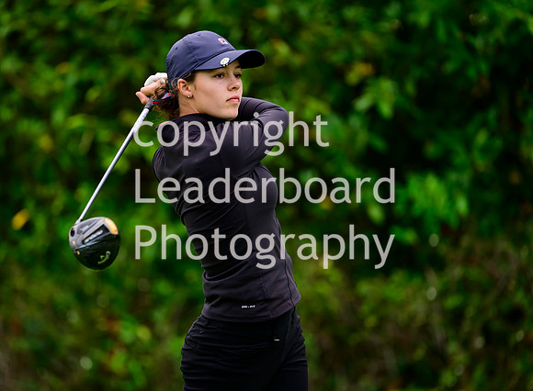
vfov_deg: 5.5
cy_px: 239
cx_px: 210
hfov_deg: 7.5
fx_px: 4072
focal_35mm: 266
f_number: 2.8
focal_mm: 200
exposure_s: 1/1600
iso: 1600
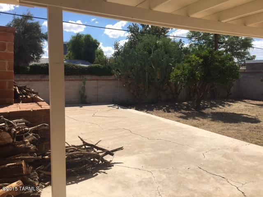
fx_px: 220
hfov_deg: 61.7
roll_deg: +0.1
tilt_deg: -5.2
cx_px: 132
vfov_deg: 48.2
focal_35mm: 29
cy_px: 98
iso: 32
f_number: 2.2
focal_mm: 4.15
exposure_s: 1/2198
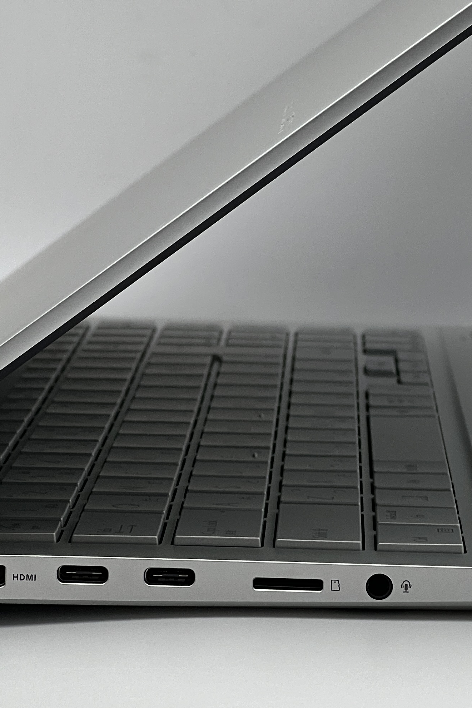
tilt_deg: -4.4
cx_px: 419
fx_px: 3205
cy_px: 209
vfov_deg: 12.6
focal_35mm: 163
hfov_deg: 8.4
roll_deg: +0.0
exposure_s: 1/99
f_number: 2.8
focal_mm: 9
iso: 40
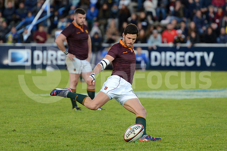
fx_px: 1703
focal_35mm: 270
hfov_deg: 7.6
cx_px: 114
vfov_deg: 5.1
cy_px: 76
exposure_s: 1/500
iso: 2500
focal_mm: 270
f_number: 4
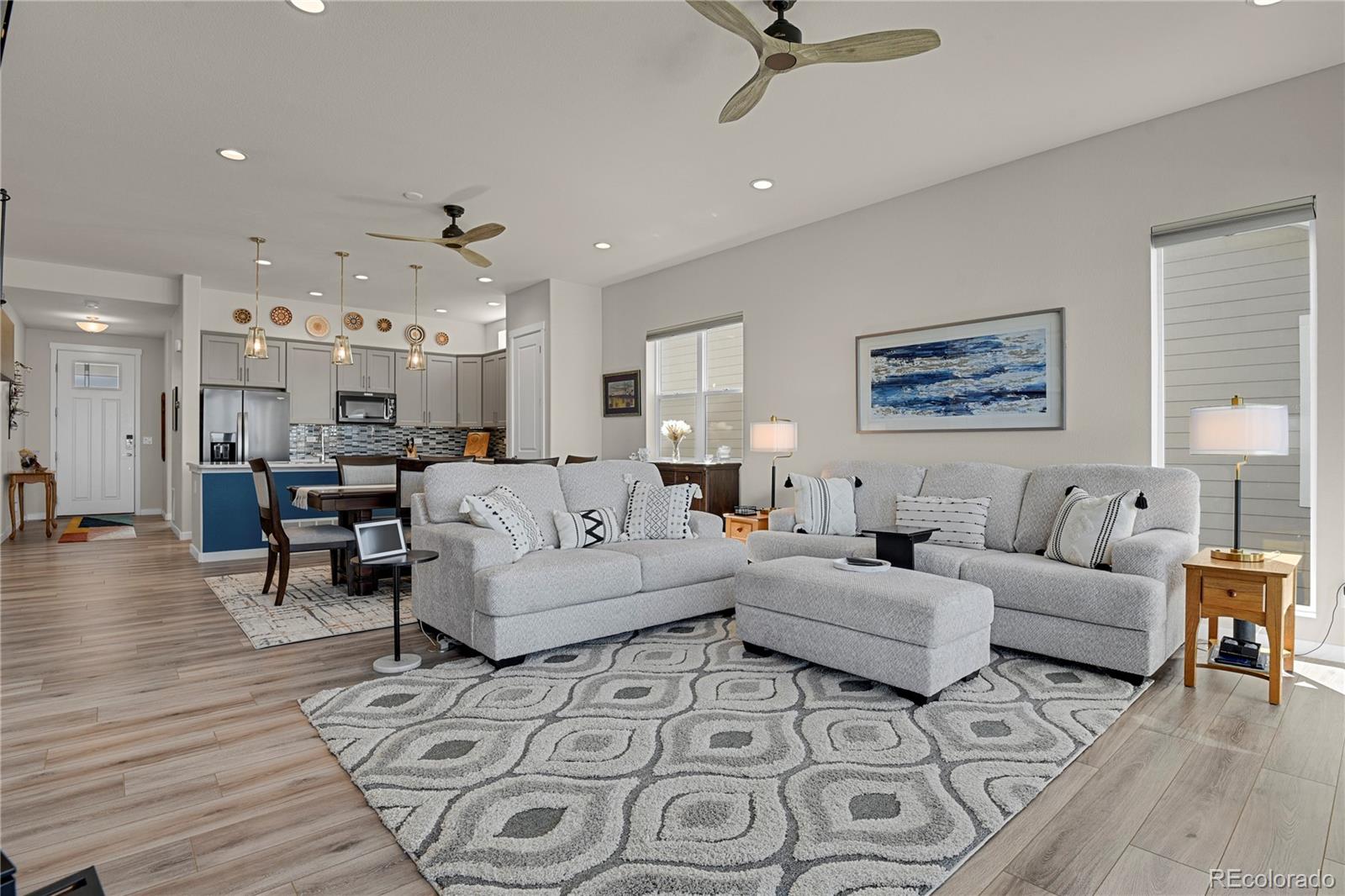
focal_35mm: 17
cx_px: 672
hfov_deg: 93.3
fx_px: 635
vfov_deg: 70.4
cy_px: 448
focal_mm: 17
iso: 250
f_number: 8
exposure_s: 1/2
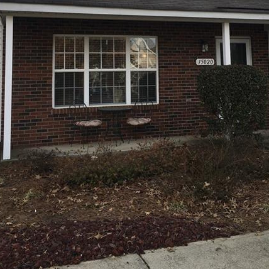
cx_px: 163
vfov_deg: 35.2
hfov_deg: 36.6
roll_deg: +1.7
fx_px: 404
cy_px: 40
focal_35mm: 46
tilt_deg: +7.6
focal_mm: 4.15
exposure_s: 1/725
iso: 25
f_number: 2.2
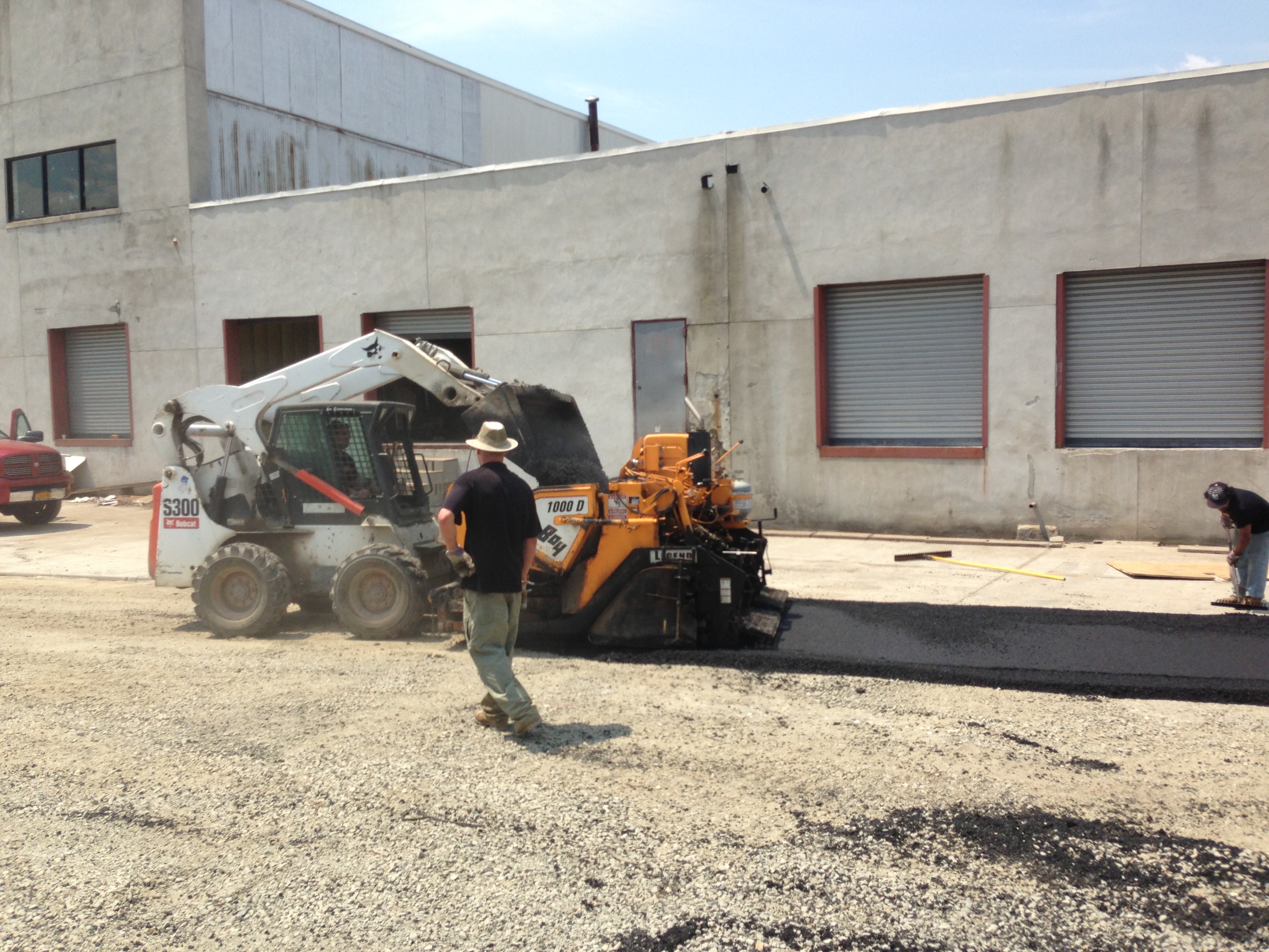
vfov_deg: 42.9
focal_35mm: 33
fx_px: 1210
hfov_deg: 55.4
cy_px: 476
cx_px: 634
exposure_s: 1/1466
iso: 50
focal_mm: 4.13
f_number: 2.4
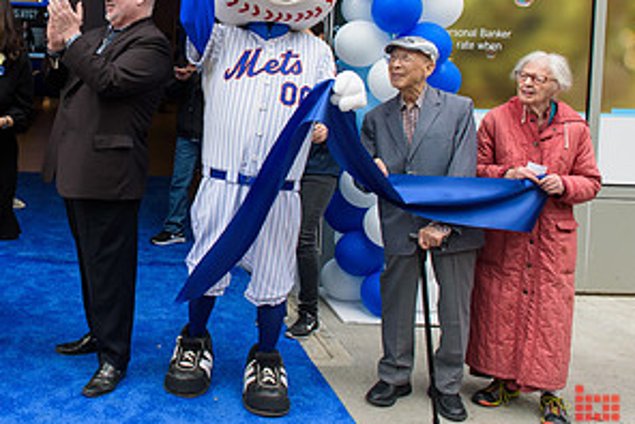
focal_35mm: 47
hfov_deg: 39.8
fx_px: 830
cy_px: 82
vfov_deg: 28.1
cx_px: 105
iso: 200
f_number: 5
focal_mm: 24
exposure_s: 1/250
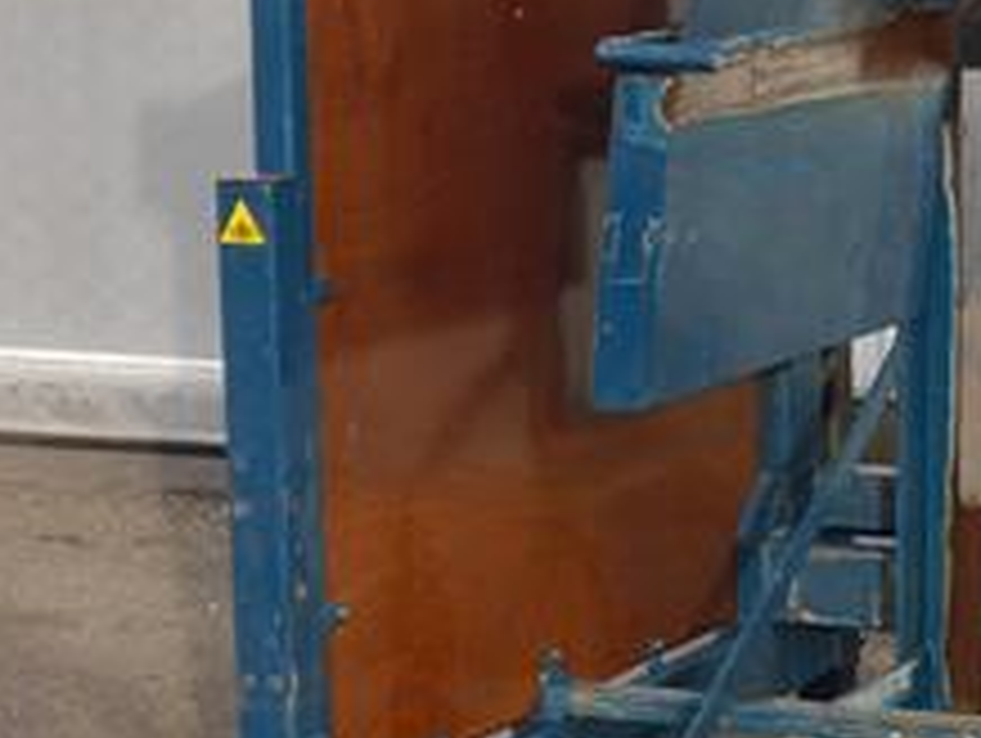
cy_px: 459
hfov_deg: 11.7
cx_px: 1312
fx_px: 4653
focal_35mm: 164
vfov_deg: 9.1
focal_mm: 28
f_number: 6.3
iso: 160
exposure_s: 1/200
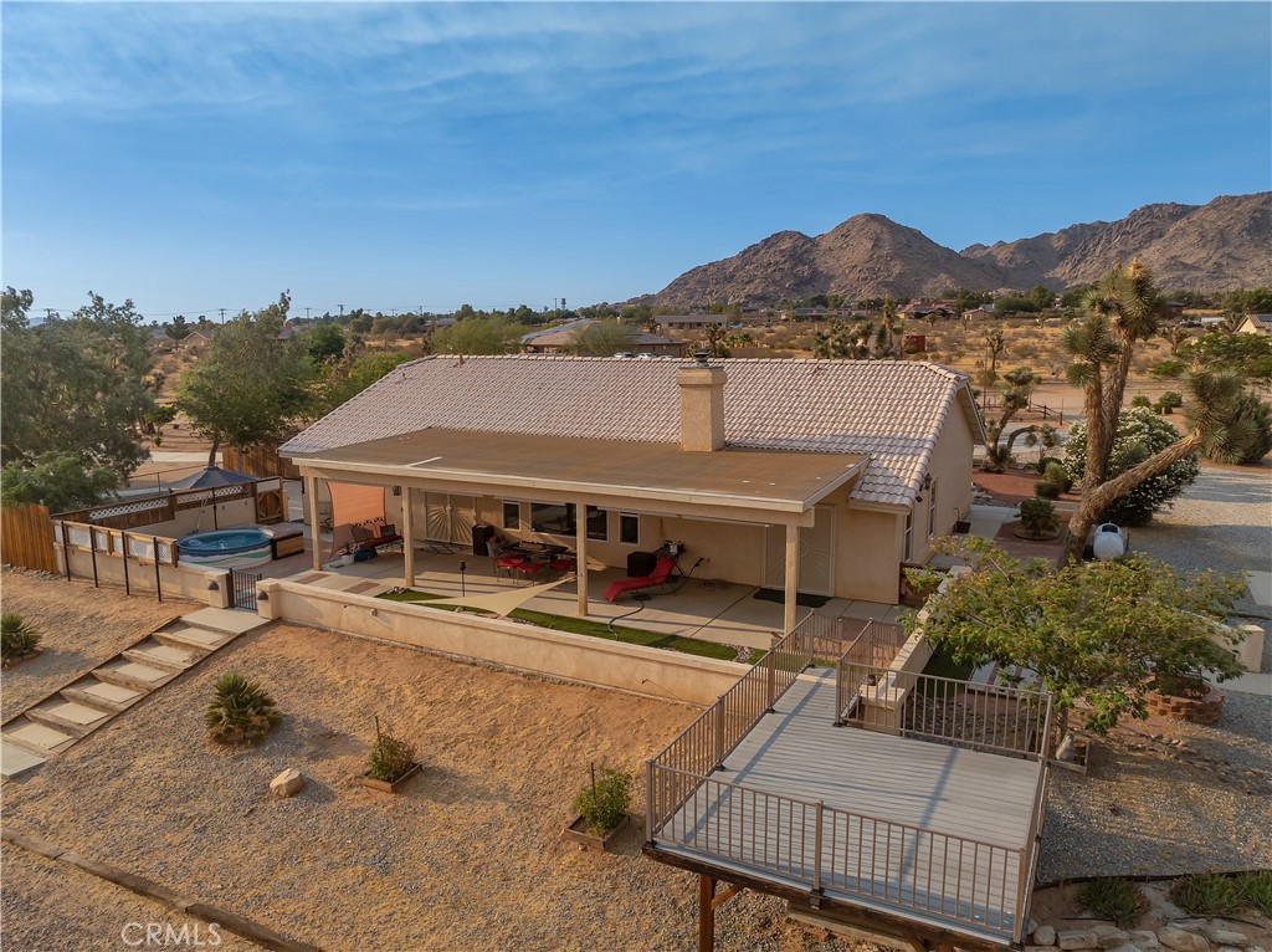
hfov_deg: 71.6
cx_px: 636
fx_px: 881
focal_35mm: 24
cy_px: 476
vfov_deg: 56.7
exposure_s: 1/1600
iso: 120
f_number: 2.8
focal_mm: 12.29
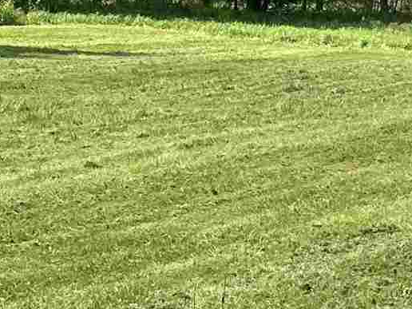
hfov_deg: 13.6
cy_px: 162
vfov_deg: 10.4
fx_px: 1702
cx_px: 410
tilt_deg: -7.4
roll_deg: -1.7
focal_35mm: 143
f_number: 1.78
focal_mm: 6.86
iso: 80
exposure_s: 1/2469
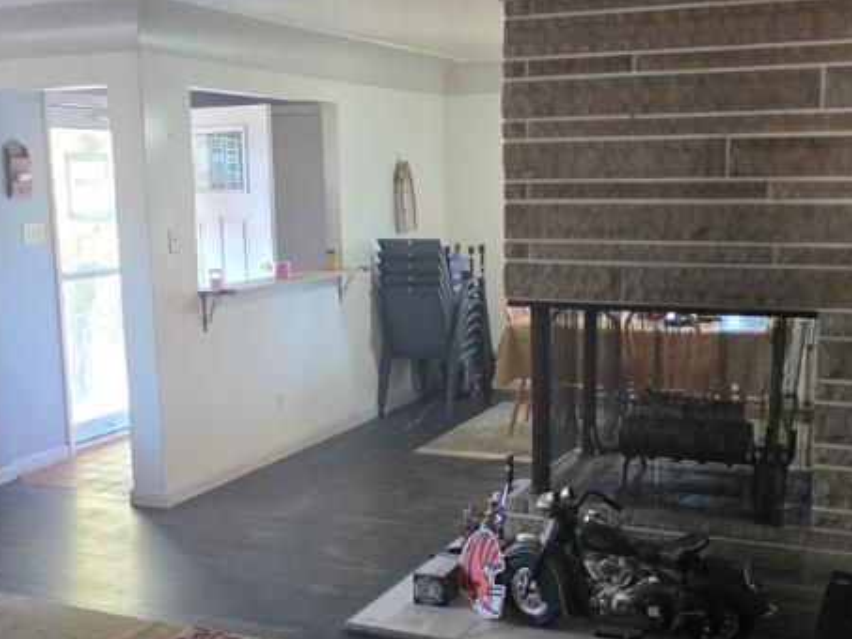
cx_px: 465
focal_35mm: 43
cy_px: 379
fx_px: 1059
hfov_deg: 43.8
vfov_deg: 33.5
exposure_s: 1/60
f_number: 1.9
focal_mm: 2.2
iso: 1000
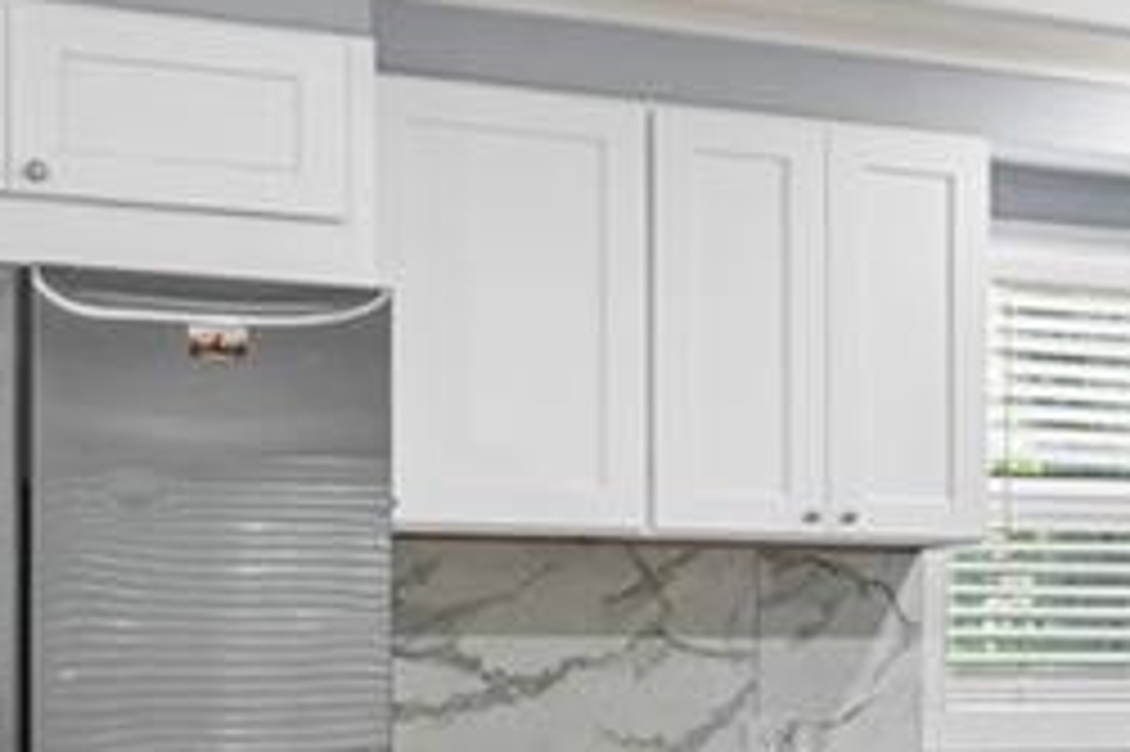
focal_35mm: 102
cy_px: 646
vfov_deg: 13.3
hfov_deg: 15.9
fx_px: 3199
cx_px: 2242
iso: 200
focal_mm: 16
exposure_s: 1/8
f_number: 9
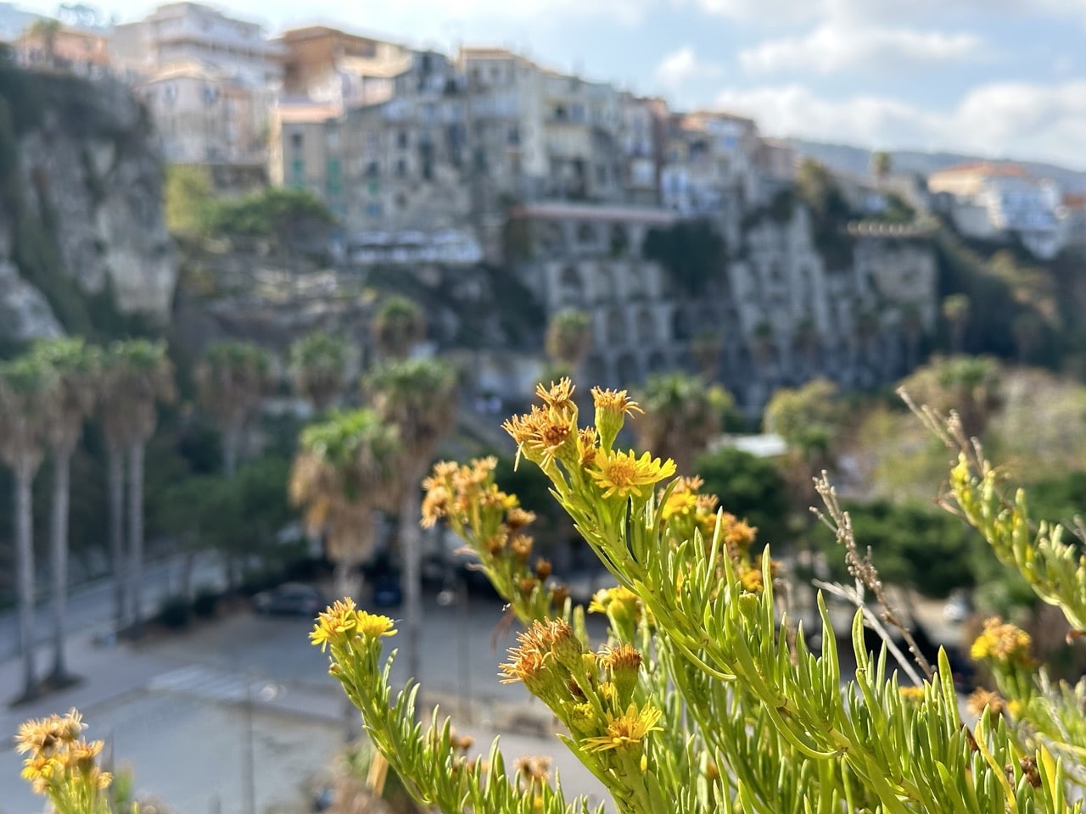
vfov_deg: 30.3
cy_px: 407
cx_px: 543
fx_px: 1506
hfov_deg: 39.7
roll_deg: +1.8
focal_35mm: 48
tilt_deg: -3.2
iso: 64
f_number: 1.78
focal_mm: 6.86
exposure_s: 1/1376
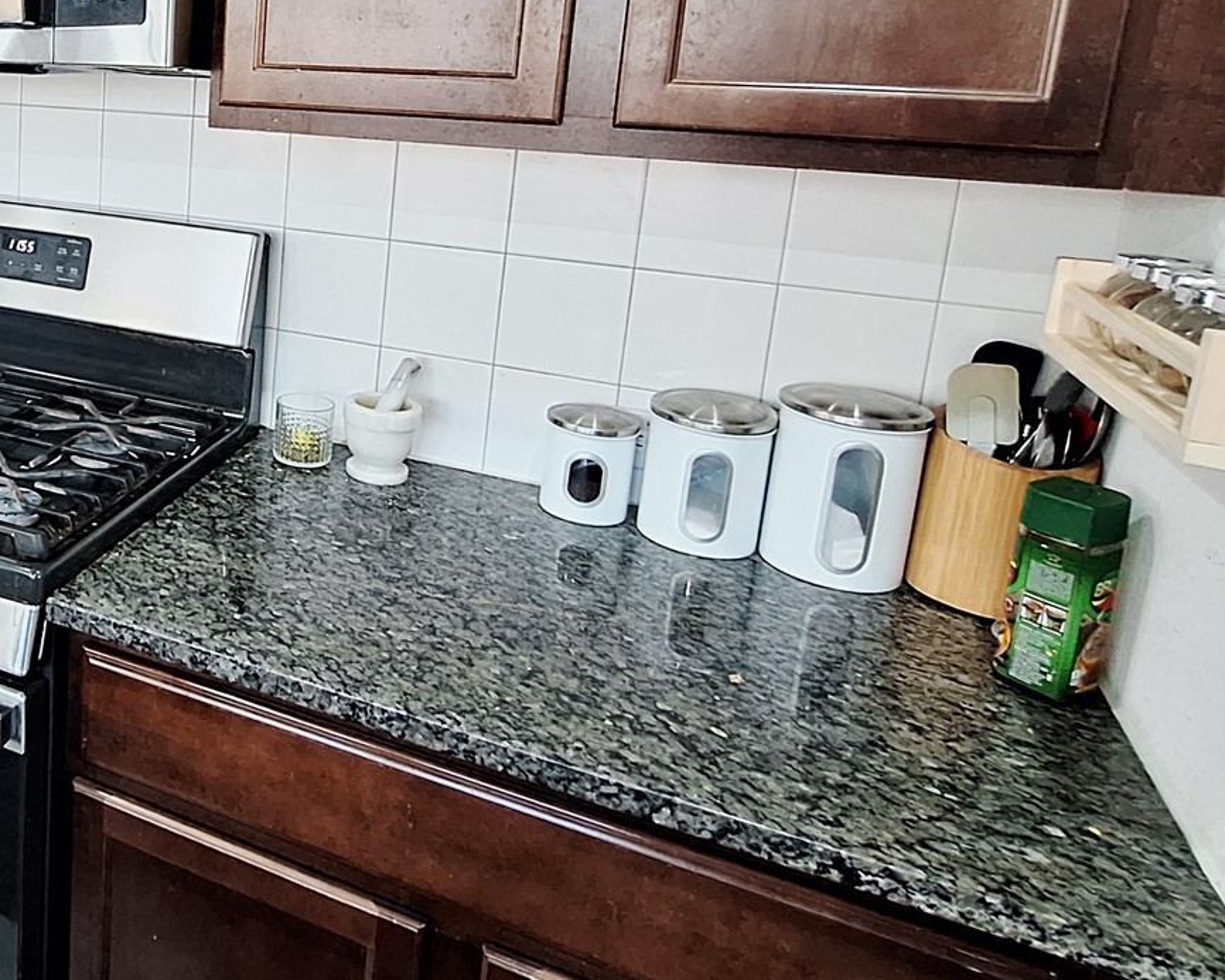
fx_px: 1088
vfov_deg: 46.9
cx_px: 68
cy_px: 256
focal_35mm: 30
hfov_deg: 50.3
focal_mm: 1.74
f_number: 2.2
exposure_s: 1/40
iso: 200
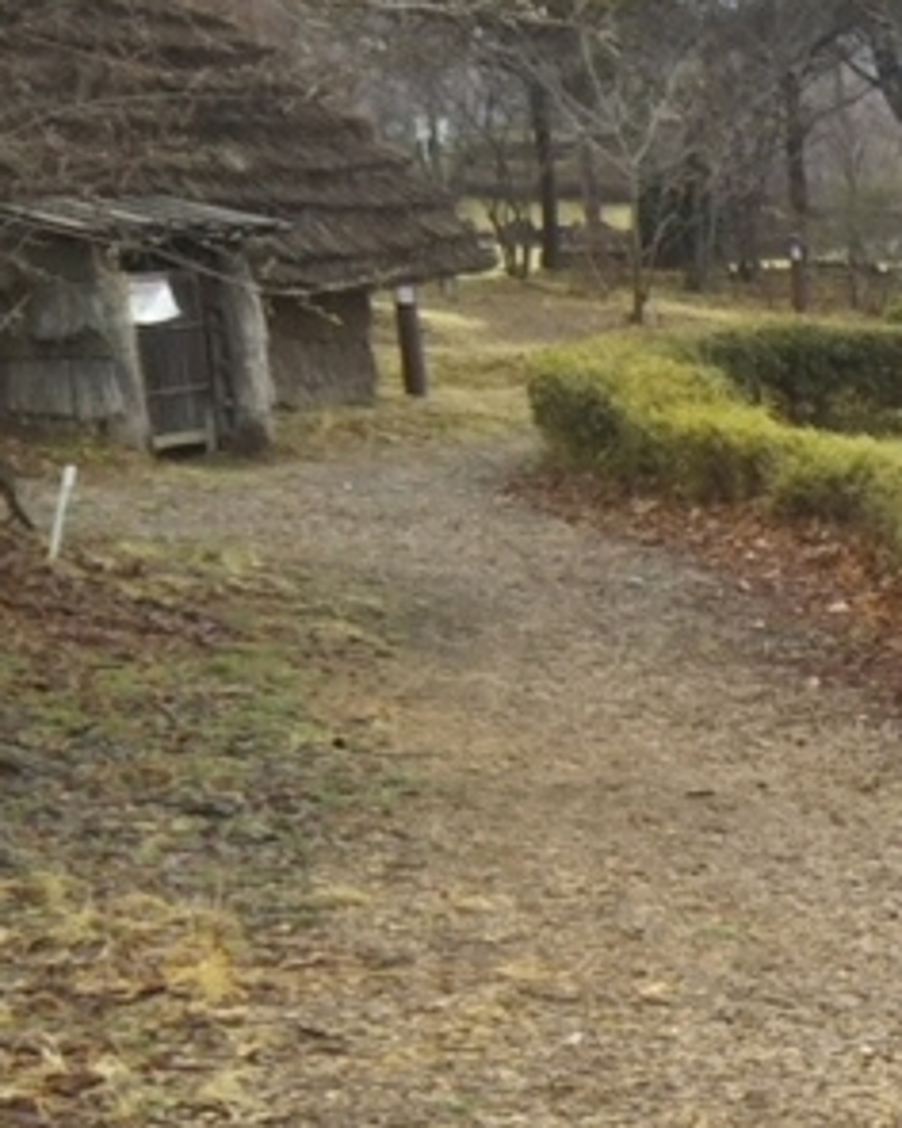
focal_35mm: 119
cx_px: 1850
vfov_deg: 15.9
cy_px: 1040
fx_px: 3971
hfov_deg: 11.6
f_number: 2.2
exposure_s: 1/128
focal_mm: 4
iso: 25
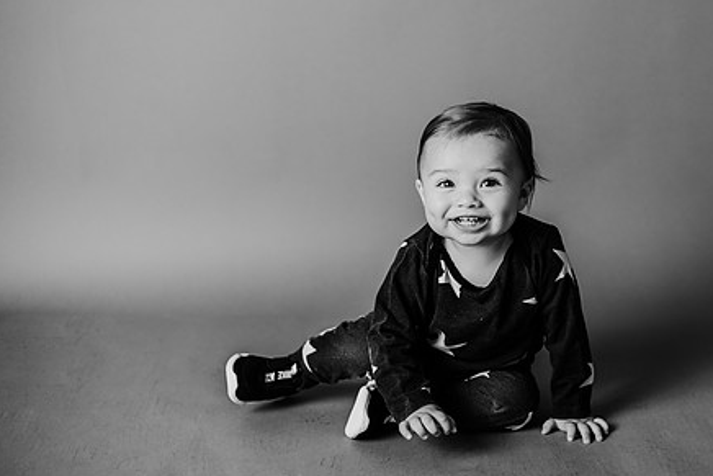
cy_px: 197
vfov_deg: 19.5
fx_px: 1387
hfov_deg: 28.6
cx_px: 478
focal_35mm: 70
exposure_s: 1/160
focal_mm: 50
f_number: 2.2
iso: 100
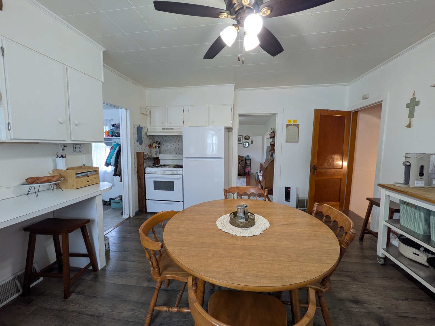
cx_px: 218
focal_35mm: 14
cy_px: 163
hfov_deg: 102.0
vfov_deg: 85.7
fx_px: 176
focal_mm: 1.83
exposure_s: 1/24
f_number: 2.2
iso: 141
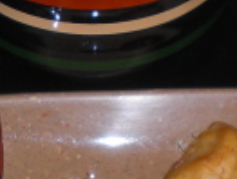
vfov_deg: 8.0
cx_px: -29
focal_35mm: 185
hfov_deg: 10.5
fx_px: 1270
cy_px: 179
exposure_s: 1/60
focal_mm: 6.3
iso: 64
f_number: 3.1
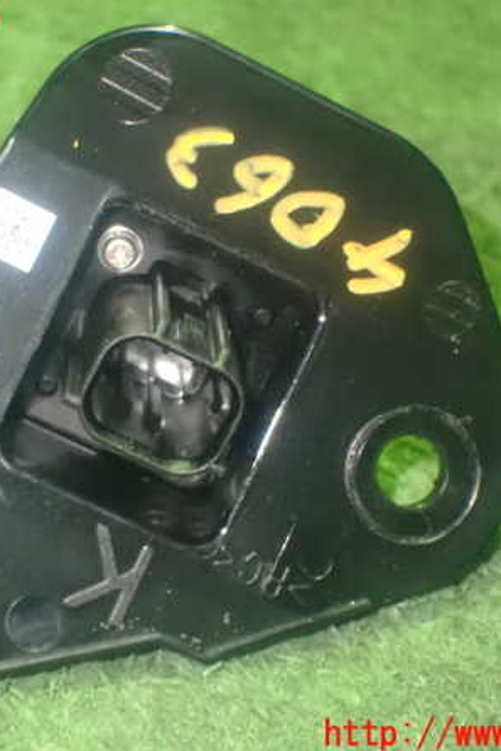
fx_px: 2253
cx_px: 199
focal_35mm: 108
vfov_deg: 18.9
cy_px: 376
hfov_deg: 12.7
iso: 1600
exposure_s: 1/15
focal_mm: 13.65
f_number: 4.1
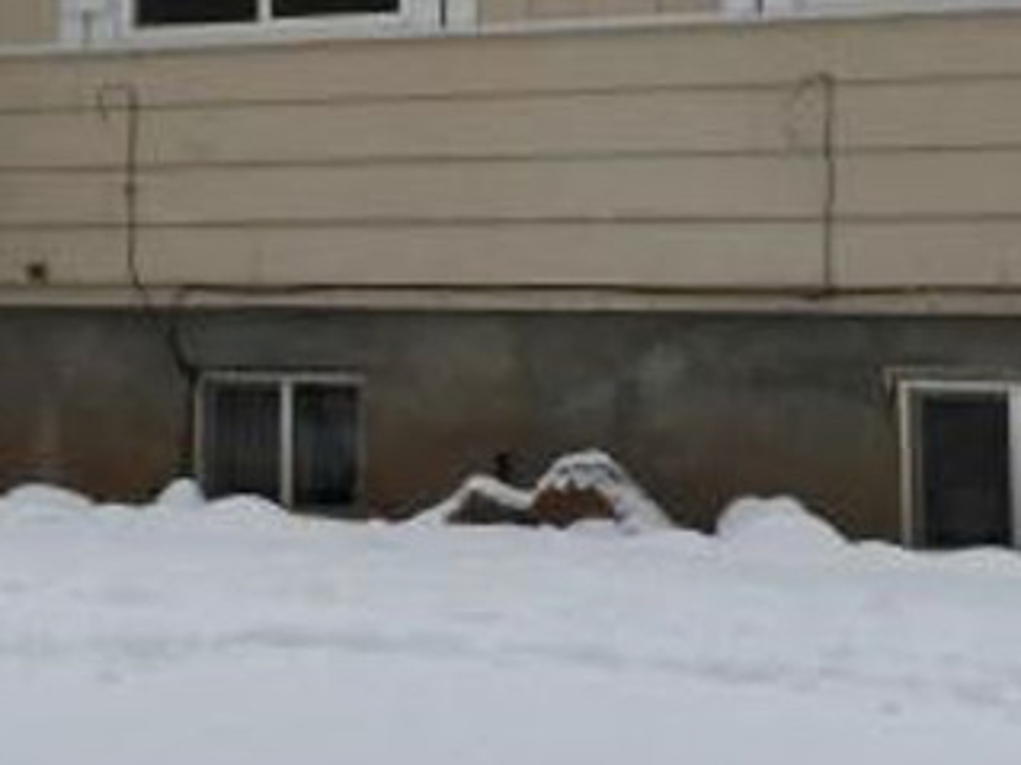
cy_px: 38
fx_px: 2742
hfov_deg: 20.8
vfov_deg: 15.6
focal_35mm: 93
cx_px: 205
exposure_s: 1/161
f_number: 2.2
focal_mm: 4.15
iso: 25
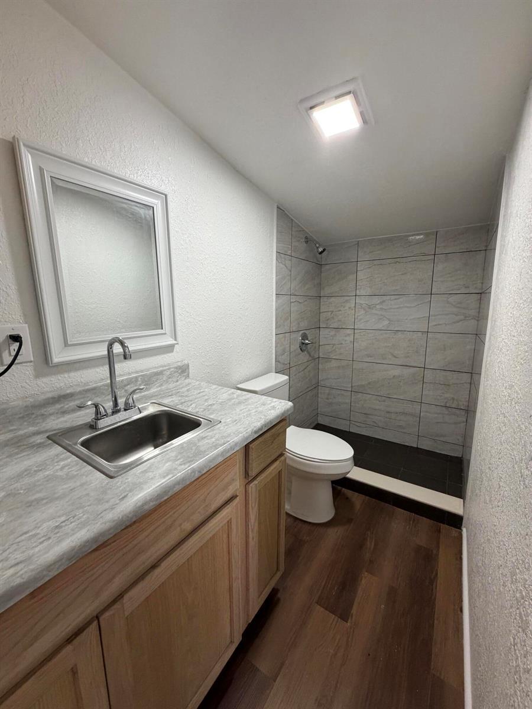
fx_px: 287
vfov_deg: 102.1
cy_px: 354
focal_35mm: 14
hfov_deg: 85.7
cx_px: 266
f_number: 2.2
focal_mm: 2.22
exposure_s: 1/120
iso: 320
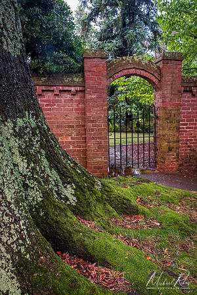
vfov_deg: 68.9
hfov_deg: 49.1
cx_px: 98
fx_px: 215
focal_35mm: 26
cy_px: 148
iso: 6400
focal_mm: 17.5
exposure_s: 1/10
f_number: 11
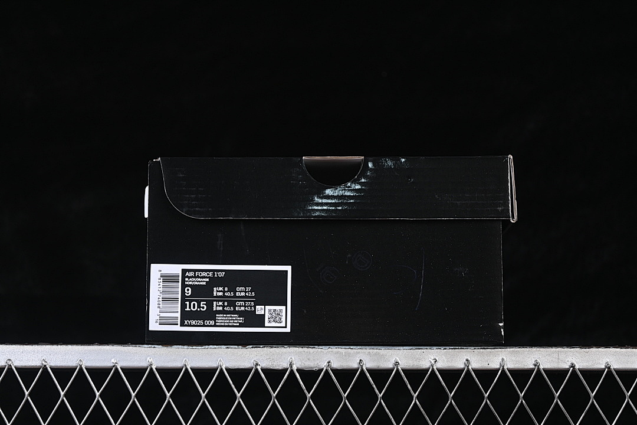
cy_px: 212
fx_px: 1327
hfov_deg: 27.0
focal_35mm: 75
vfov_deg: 18.2
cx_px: 318
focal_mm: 50
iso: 160
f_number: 6.3
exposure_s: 1/60
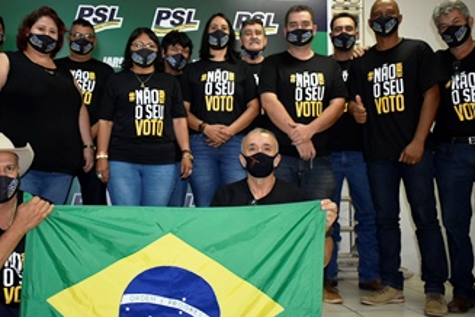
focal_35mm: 37
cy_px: 145
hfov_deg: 51.5
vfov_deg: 35.9
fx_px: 488
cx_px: 190
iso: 1000
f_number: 3.5
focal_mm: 18
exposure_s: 1/125
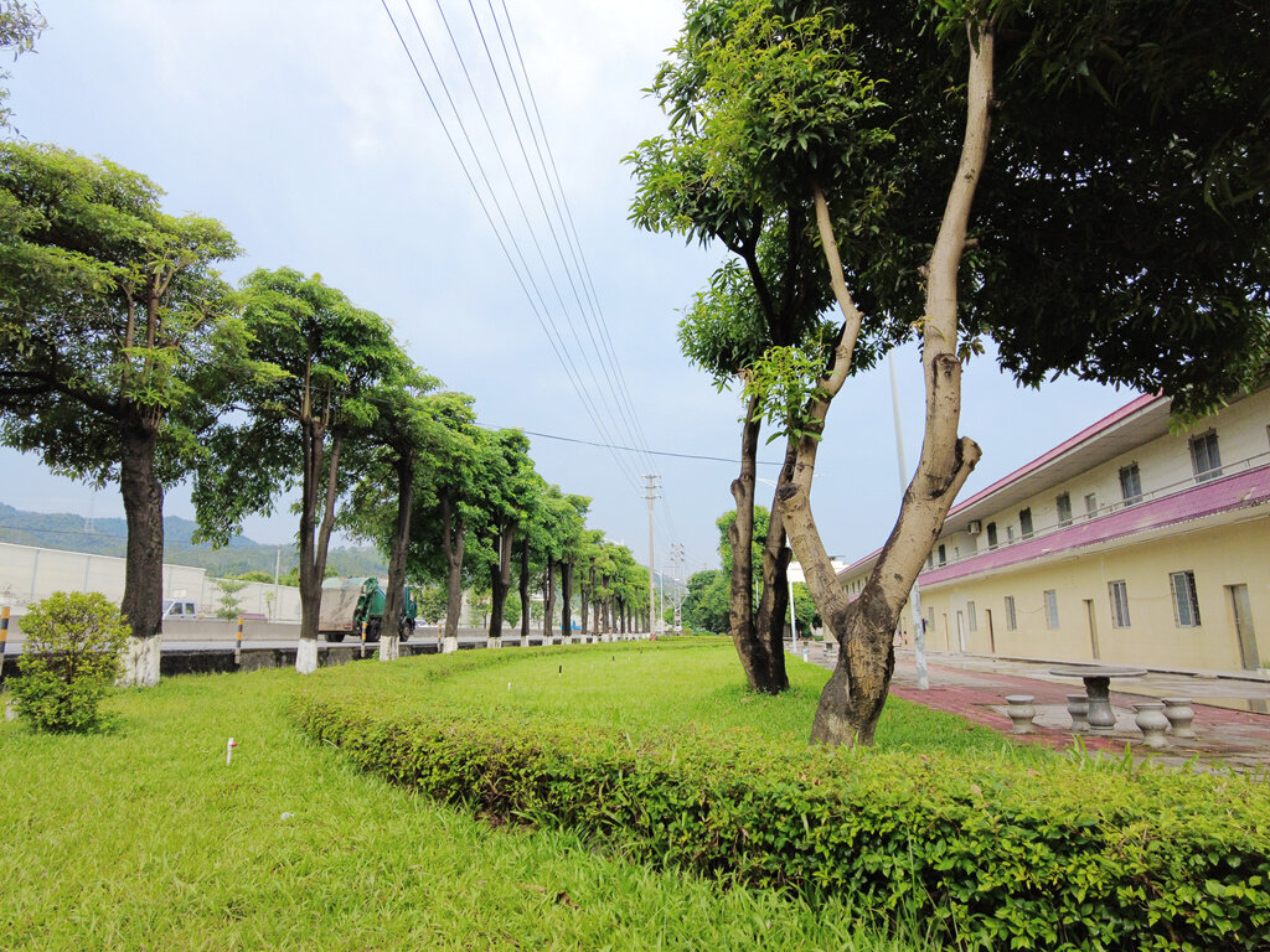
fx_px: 734
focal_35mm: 20
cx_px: 635
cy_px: 476
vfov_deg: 66.0
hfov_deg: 81.7
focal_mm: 4.4
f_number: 1.8
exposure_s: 1/160
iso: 100
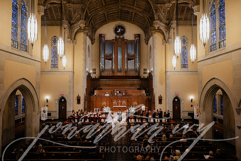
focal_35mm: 24
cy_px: 80
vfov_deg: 53.2
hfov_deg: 73.7
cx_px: 120
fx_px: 161
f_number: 2.8
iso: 4000
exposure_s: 1/160
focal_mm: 24
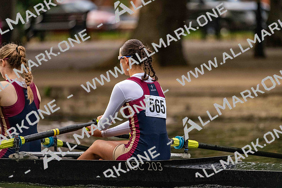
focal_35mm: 400
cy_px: 94
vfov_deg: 3.4
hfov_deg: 5.2
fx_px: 3134
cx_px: 141
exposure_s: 1/2500
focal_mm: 400
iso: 4500
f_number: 4.5
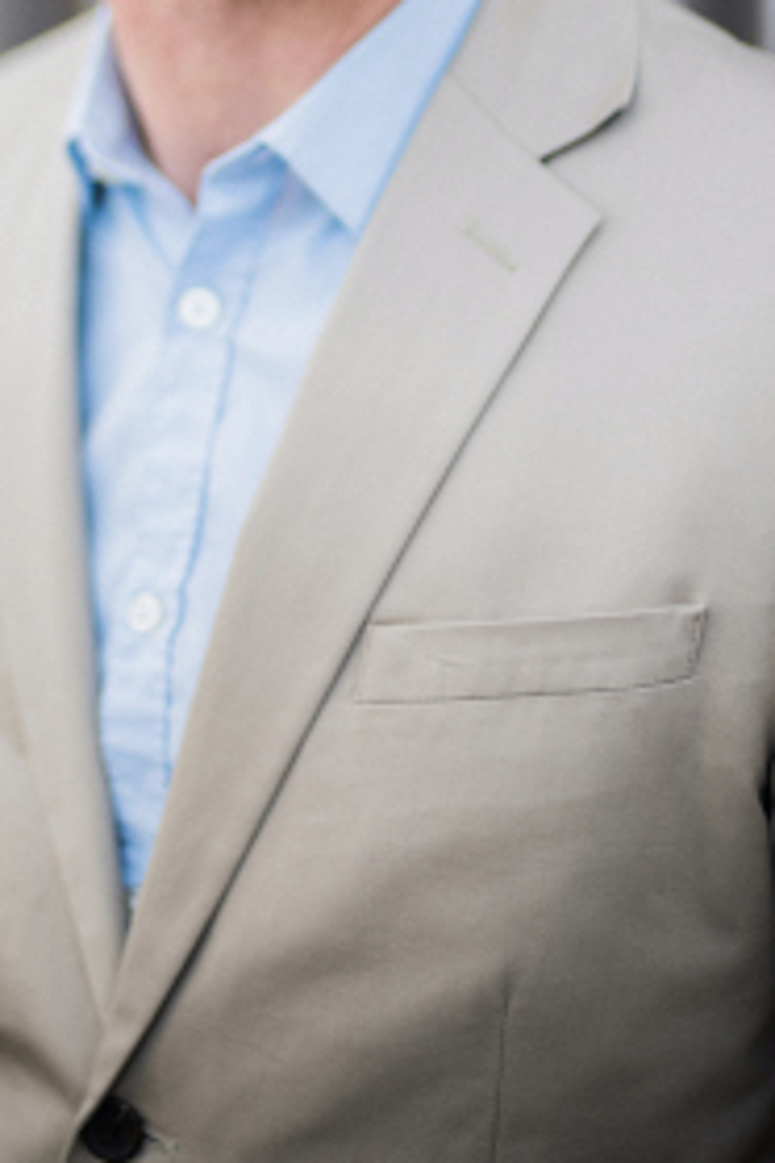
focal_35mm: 94
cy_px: 92
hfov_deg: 14.5
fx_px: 3035
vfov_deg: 21.2
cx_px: 221
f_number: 1.4
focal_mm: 50
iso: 250
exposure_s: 1/3200
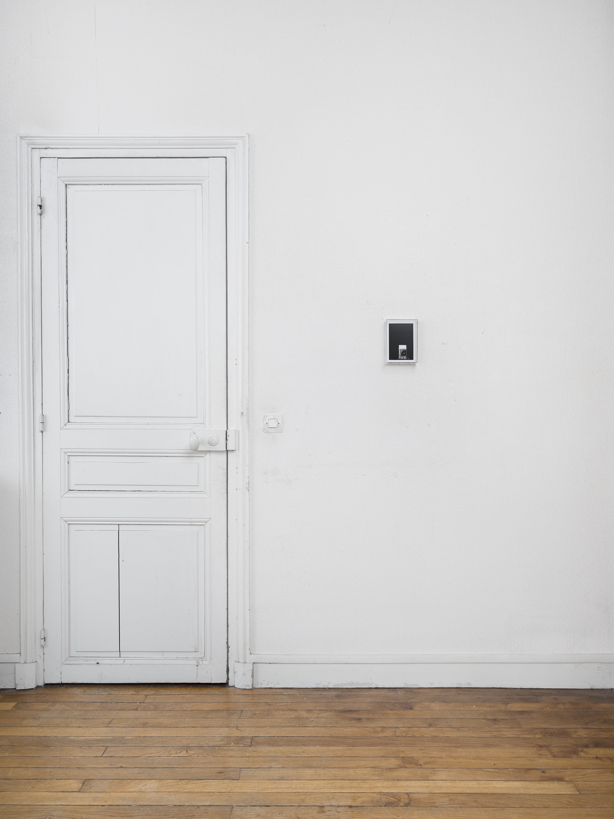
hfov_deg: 49.7
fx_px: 662
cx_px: 307
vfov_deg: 63.4
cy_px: 410
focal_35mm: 28
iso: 100
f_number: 8
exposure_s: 1/125
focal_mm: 35
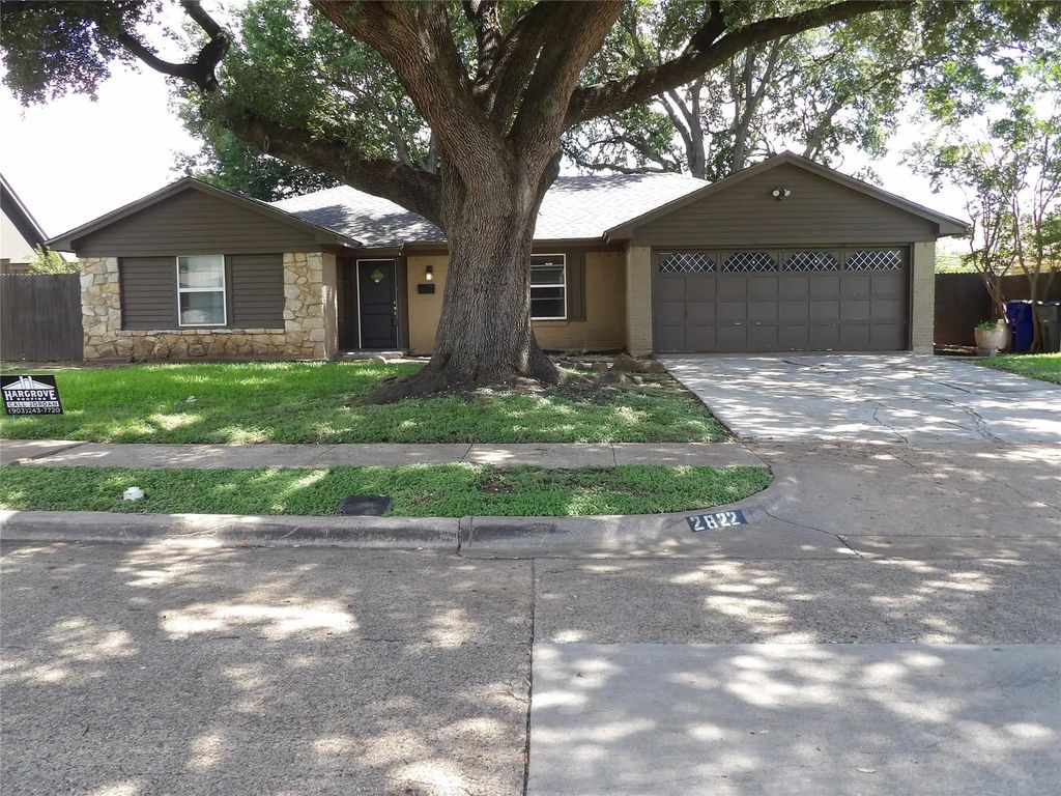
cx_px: 530
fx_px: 858
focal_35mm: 28
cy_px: 398
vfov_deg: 49.7
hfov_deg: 63.4
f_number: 3.4
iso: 100
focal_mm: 5
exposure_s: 1/164
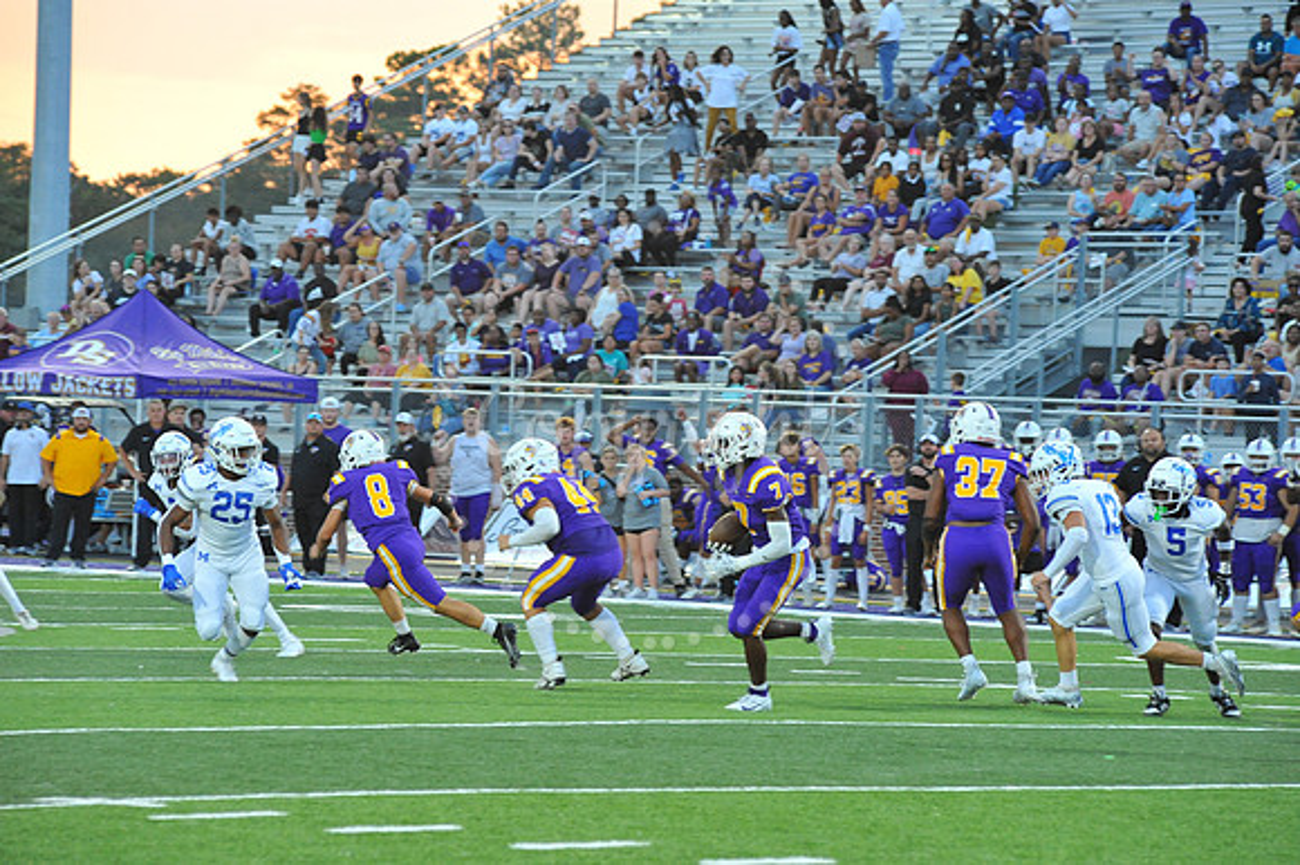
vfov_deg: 6.9
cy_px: 432
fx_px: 7218
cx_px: 650
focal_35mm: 200
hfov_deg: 10.3
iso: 3200
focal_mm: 200
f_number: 7.1
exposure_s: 1/320
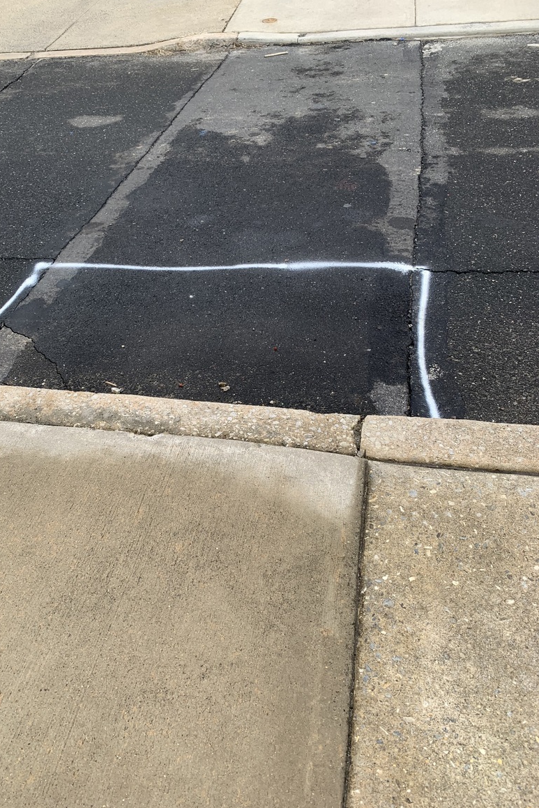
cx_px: 226
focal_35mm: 28
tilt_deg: -41.1
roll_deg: +9.2
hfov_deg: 46.2
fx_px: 629
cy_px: 393
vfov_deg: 65.5
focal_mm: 4.25
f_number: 1.8
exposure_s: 1/467
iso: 25
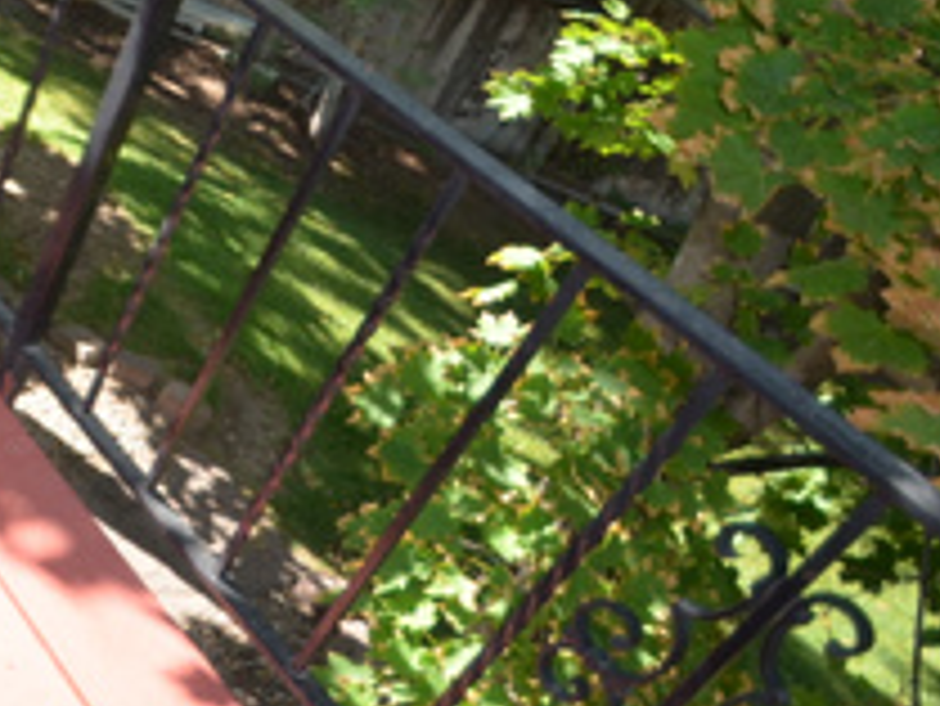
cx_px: -463
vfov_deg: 29.1
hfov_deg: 27.4
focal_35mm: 48
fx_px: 1317
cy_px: 112
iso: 110
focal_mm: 11
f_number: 3.5
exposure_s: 1/200
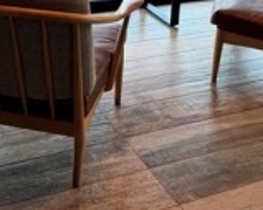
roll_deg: -1.6
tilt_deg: -13.2
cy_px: -63
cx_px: 78
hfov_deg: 28.5
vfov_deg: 21.0
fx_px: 513
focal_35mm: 66
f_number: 1.78
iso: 80
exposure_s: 1/658
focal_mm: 6.76
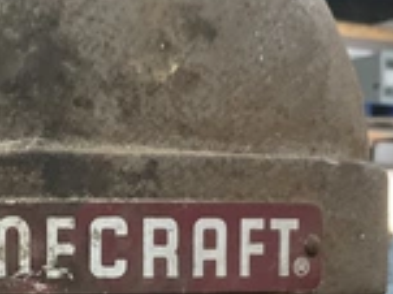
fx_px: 873
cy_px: 330
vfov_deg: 18.3
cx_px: 60
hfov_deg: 24.8
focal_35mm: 77
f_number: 1.8
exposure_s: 1/40
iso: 320
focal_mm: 3
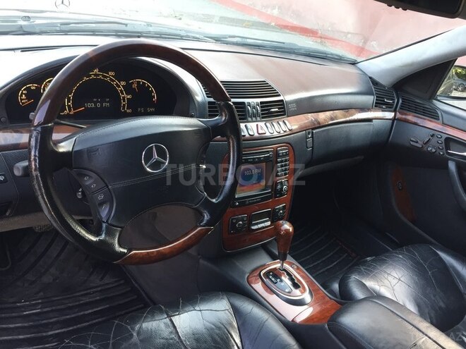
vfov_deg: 48.2
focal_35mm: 29
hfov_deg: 61.7
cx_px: 233
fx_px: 390
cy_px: 174
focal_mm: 4.15
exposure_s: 1/33
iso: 32
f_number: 2.2
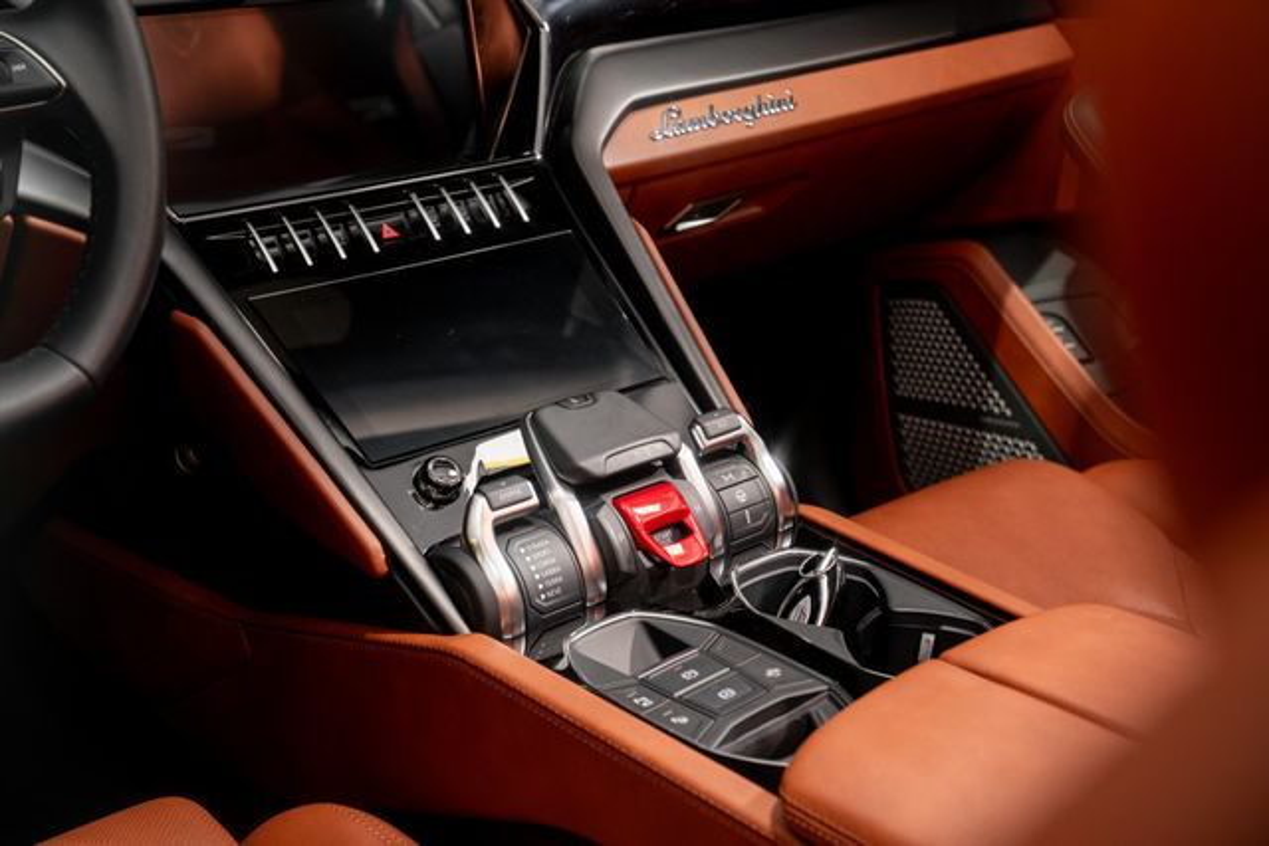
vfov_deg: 25.5
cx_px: 634
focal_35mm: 53
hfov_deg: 37.5
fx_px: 1869
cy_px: 423
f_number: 6.3
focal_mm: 53
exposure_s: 1/50
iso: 400
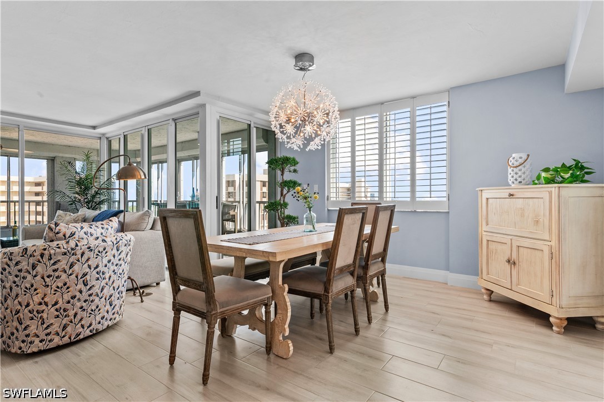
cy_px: 201
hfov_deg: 86.9
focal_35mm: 19
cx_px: 302
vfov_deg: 64.5
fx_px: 319
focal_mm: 19
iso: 320
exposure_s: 1/15
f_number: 10
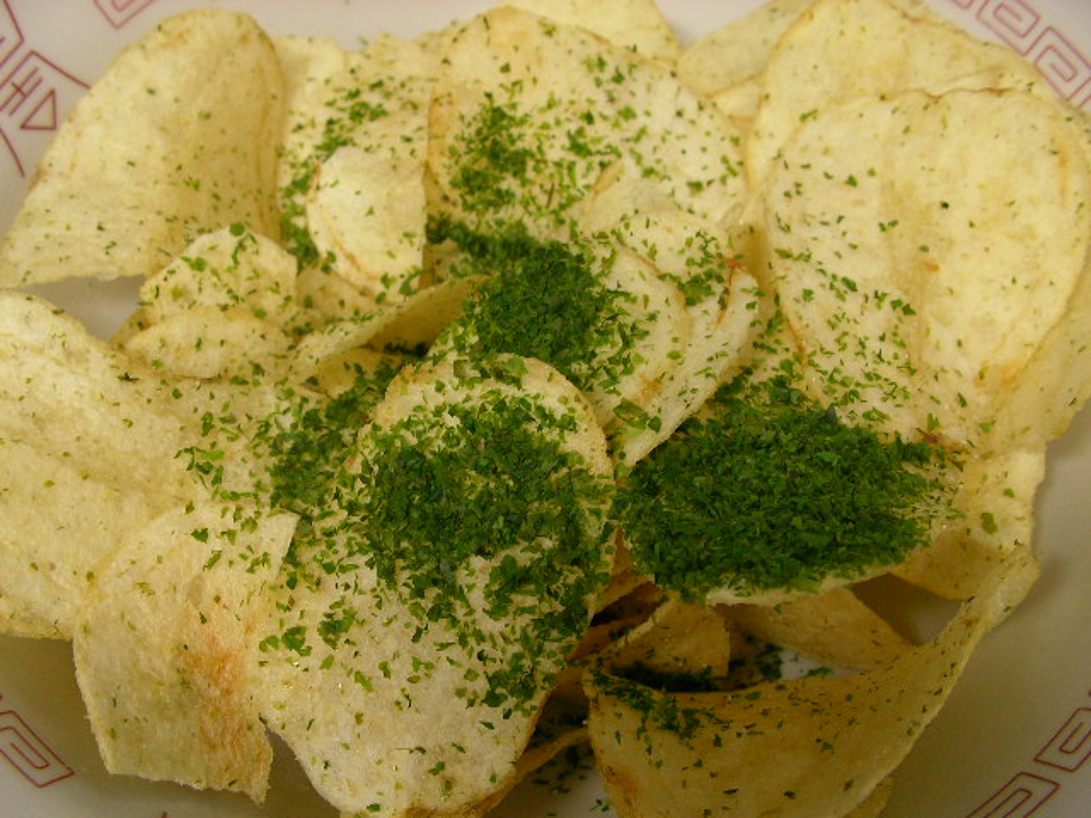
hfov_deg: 49.0
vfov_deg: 37.7
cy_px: 409
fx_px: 1198
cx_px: 546
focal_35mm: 38
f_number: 3.5
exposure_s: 1/9.9
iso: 100
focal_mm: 5.8
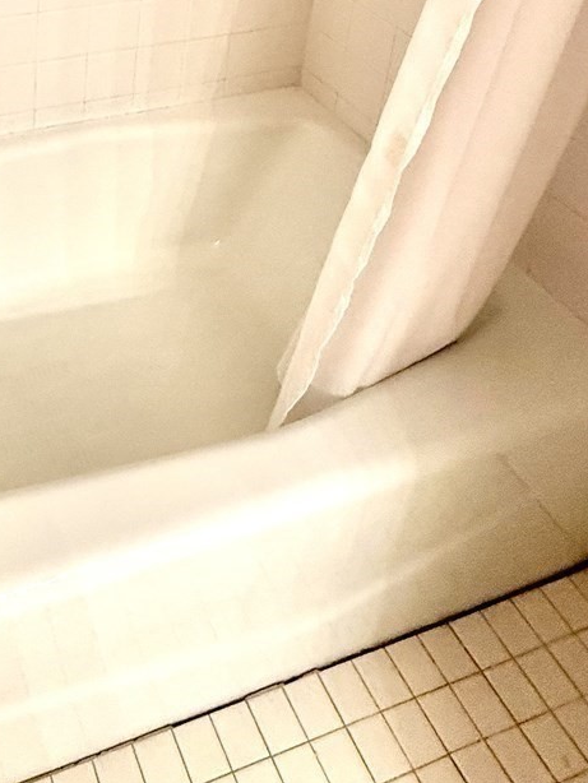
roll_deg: +0.3
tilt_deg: -15.3
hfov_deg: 35.7
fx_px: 792
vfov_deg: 39.7
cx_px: -34
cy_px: -131
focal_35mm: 35
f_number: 2.2
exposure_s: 1/60
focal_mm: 2.22
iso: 250
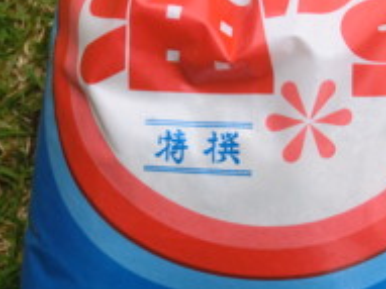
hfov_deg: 22.2
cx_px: 232
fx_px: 981
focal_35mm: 88
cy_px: 121
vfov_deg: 16.8
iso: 80
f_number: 4
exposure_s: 1/320
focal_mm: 7.38
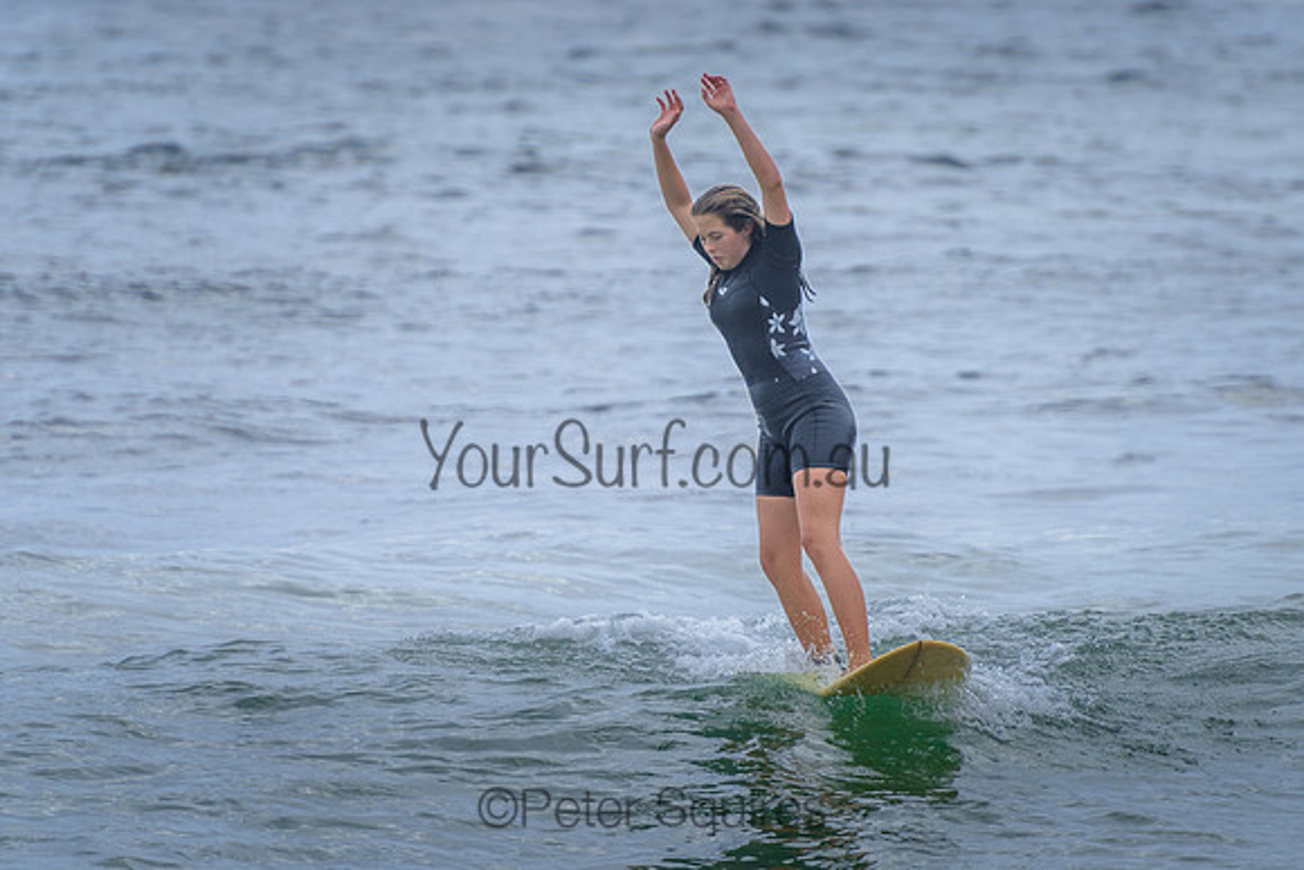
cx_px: 758
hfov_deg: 4.2
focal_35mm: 490
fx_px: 17764
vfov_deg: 2.8
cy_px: 427
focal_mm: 400
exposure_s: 1/1600
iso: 200
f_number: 5.6
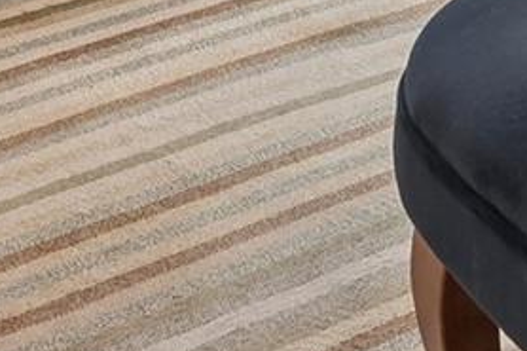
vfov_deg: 8.5
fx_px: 1726
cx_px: 506
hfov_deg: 17.0
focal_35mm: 118
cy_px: -881
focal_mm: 16
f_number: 8
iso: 400
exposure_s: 1/30
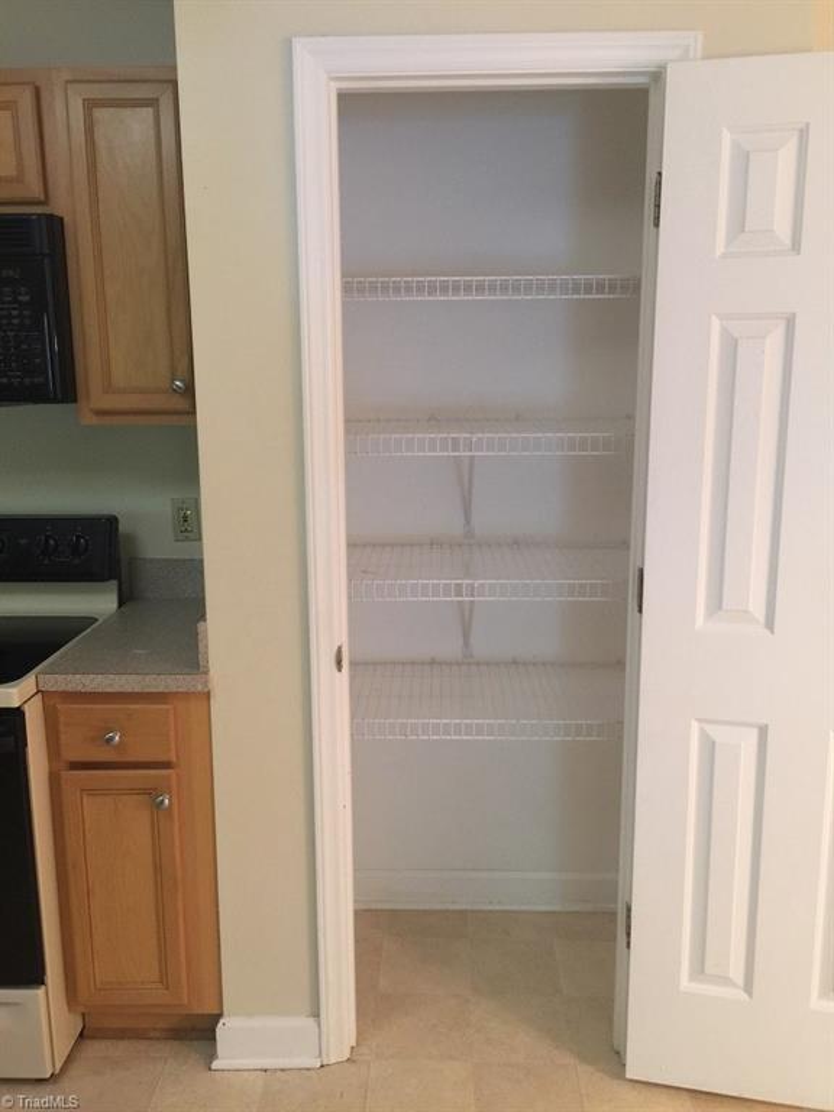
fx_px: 932
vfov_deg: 61.7
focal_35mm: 29
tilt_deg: -12.0
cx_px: 417
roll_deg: +1.0
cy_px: 556
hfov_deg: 48.2
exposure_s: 1/15
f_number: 2.2
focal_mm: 4.15
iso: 80
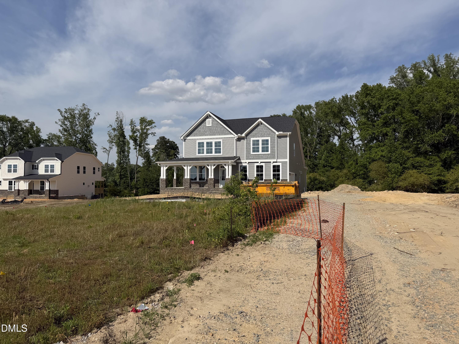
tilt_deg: +3.2
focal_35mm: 24
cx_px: 230
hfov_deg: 71.6
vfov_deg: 56.8
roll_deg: -0.8
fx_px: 318
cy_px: 172
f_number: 1.78
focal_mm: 6.76
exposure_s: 1/9091
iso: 80
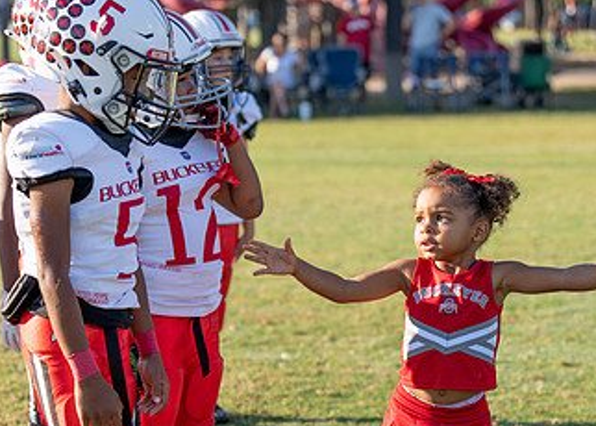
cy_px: 276
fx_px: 2234
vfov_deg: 10.9
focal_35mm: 132
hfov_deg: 15.2
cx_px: 311
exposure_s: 1/640
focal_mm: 70
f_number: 2.8
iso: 100
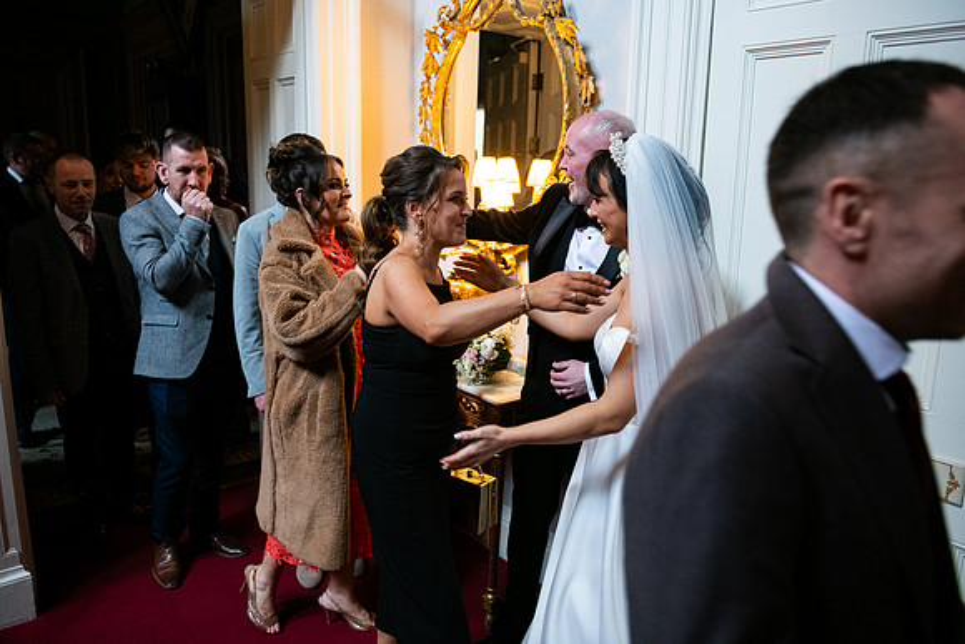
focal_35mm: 28
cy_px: 322
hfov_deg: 65.5
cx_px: 482
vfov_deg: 46.4
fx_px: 751
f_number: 3.5
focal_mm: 28
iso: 1600
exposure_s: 1/160
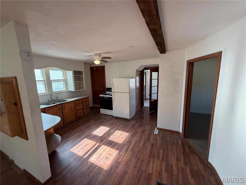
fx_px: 99
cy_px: 92
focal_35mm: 14
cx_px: 123
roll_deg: +0.8
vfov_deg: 85.7
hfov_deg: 102.1
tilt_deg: -8.3
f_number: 2.2
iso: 125
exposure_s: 1/120
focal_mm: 2.22
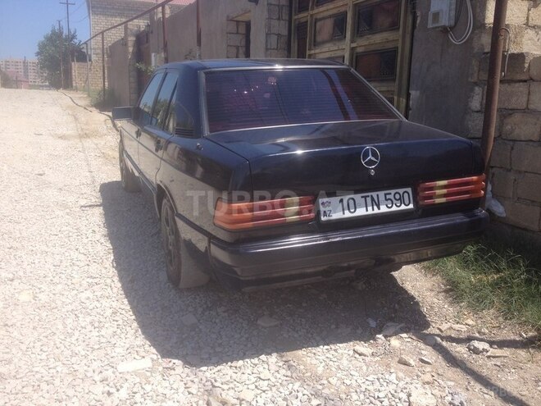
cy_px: 203
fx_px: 547
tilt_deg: -13.2
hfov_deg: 52.6
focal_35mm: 35
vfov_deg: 40.7
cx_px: 270
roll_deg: -2.3
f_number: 2.4
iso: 50
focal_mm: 4.28
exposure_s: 1/1314
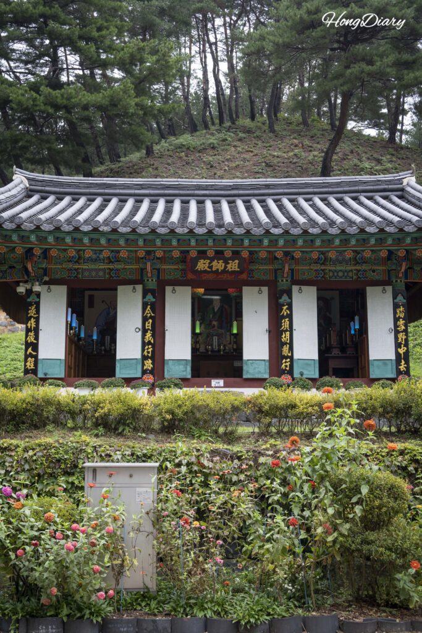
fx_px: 808
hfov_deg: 29.3
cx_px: 211
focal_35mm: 46
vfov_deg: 42.7
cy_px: 316
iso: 160
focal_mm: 46
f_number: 5.6
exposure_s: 1/60
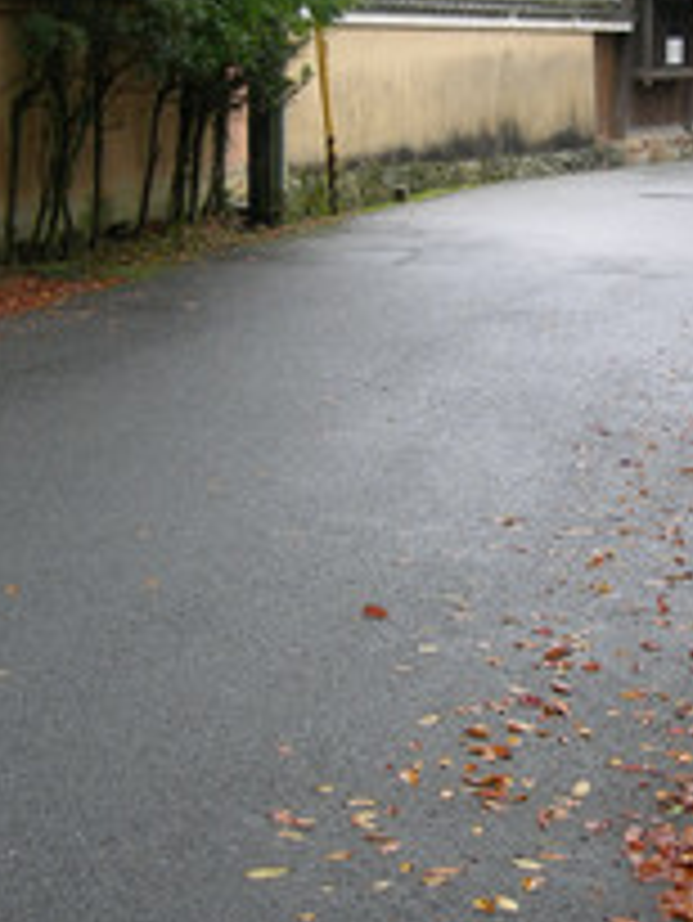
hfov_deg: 18.5
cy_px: 319
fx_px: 2107
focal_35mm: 79
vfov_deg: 24.6
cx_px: 531
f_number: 2.8
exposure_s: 1/89.3
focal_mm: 7.8
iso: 50
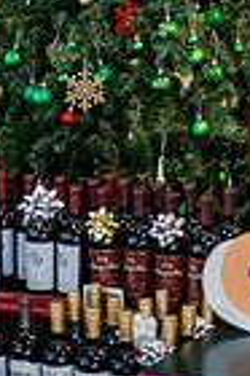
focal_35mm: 161
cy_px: -126
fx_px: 1681
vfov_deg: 12.3
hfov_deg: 8.5
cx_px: 196
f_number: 1.2
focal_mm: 50
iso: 800
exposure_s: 1/640
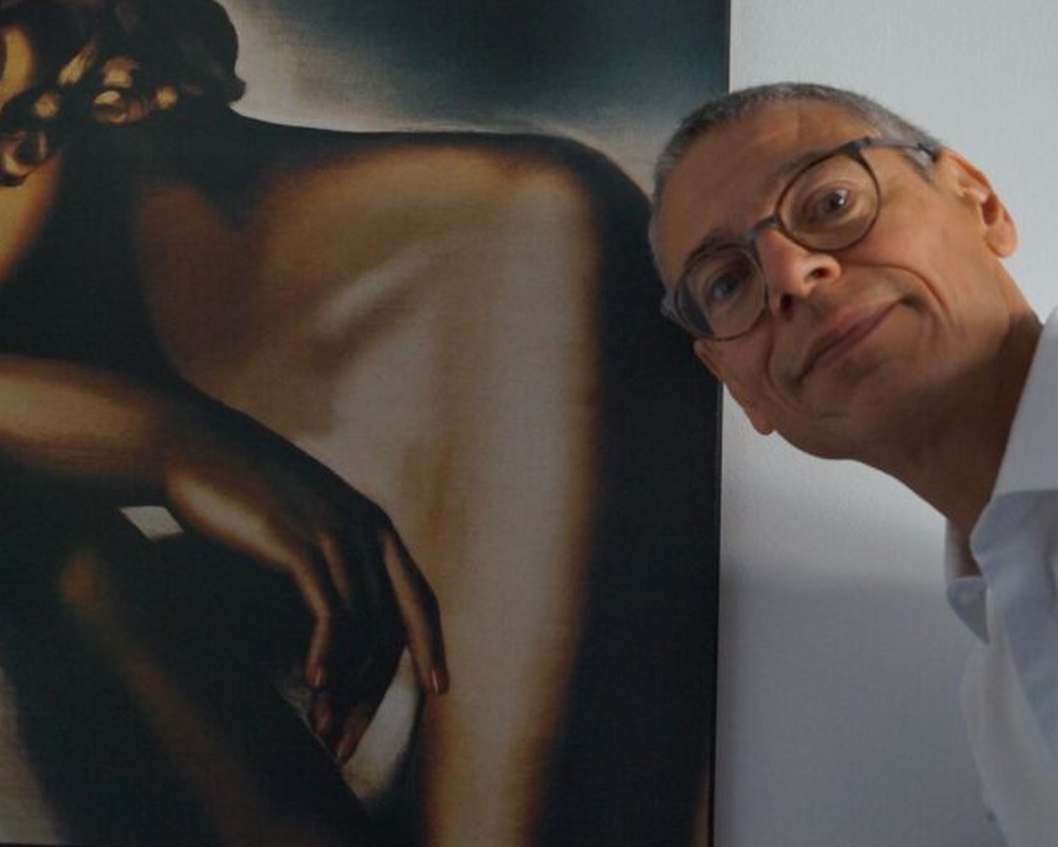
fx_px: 1503
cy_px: 424
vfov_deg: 31.5
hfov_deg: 38.7
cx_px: 593
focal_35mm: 48
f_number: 4.5
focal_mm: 28
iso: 2000
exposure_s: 1/160
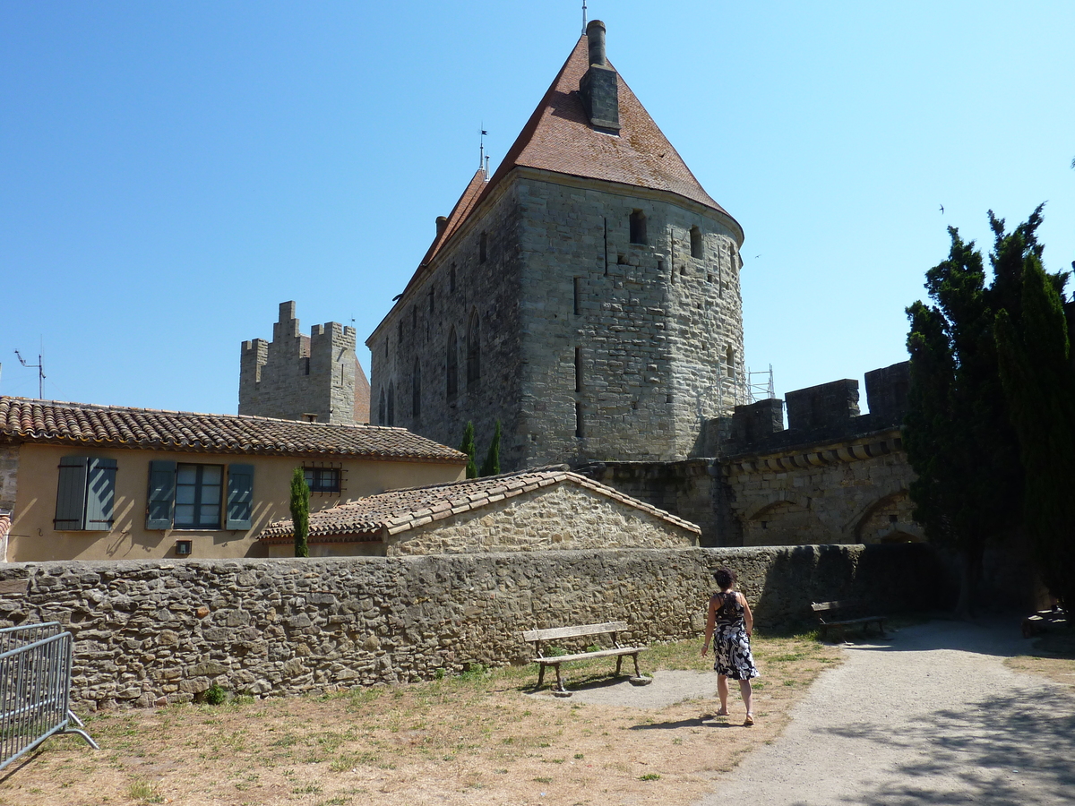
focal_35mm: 25
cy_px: 403
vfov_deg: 54.9
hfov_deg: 69.4
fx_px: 776
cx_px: 538
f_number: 4.5
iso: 80
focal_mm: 4.1
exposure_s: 1/400
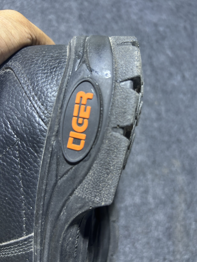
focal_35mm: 26
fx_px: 197
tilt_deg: -48.0
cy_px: 131
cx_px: 98
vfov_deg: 67.3
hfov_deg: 53.1
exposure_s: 1/50
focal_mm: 5.7
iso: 125
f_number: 1.5
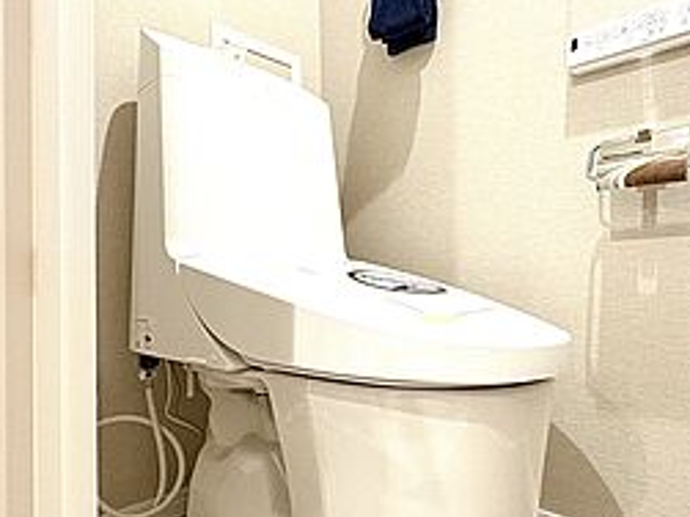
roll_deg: +1.4
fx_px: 498
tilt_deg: +0.2
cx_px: 379
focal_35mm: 25
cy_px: 275
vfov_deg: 54.8
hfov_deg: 69.2
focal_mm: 2.22
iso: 500
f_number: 2.2
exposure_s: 1/50
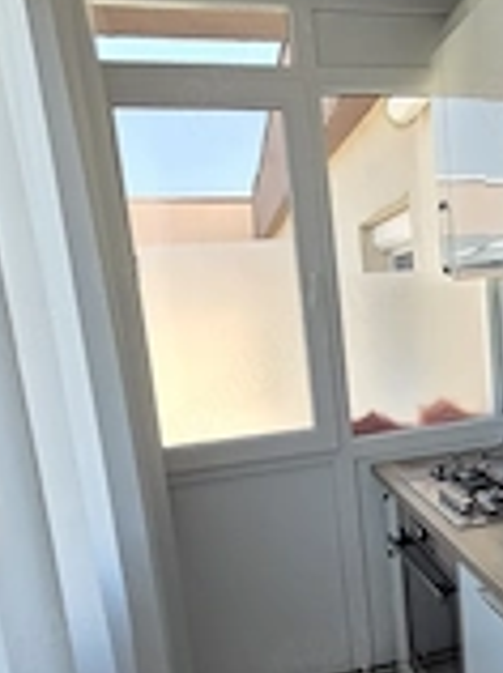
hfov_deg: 39.6
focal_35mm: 33
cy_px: 409
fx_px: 641
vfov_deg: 55.0
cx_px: 456
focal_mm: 2.2
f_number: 2.2
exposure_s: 1/162
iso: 50
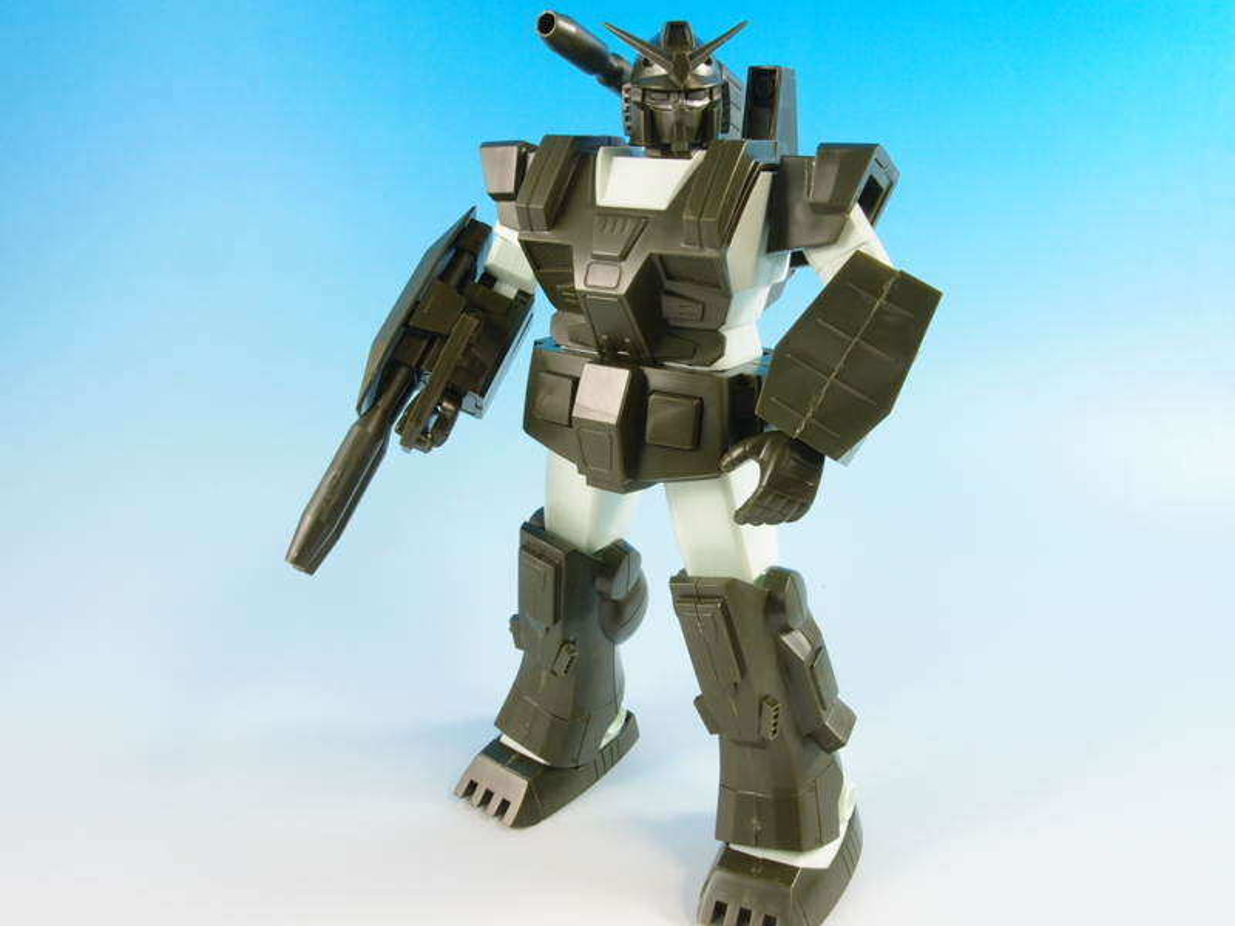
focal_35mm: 28
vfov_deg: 49.7
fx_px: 999
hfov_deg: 63.4
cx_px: 618
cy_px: 463
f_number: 8
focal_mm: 6
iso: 100
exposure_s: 1/2.5
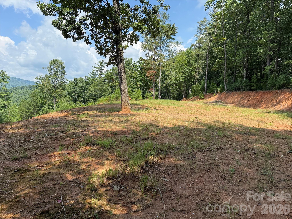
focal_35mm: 24
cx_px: 146
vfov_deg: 56.8
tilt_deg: -3.4
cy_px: 110
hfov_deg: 71.6
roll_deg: -2.6
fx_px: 202
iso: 100
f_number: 1.78
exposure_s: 1/2370
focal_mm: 6.76
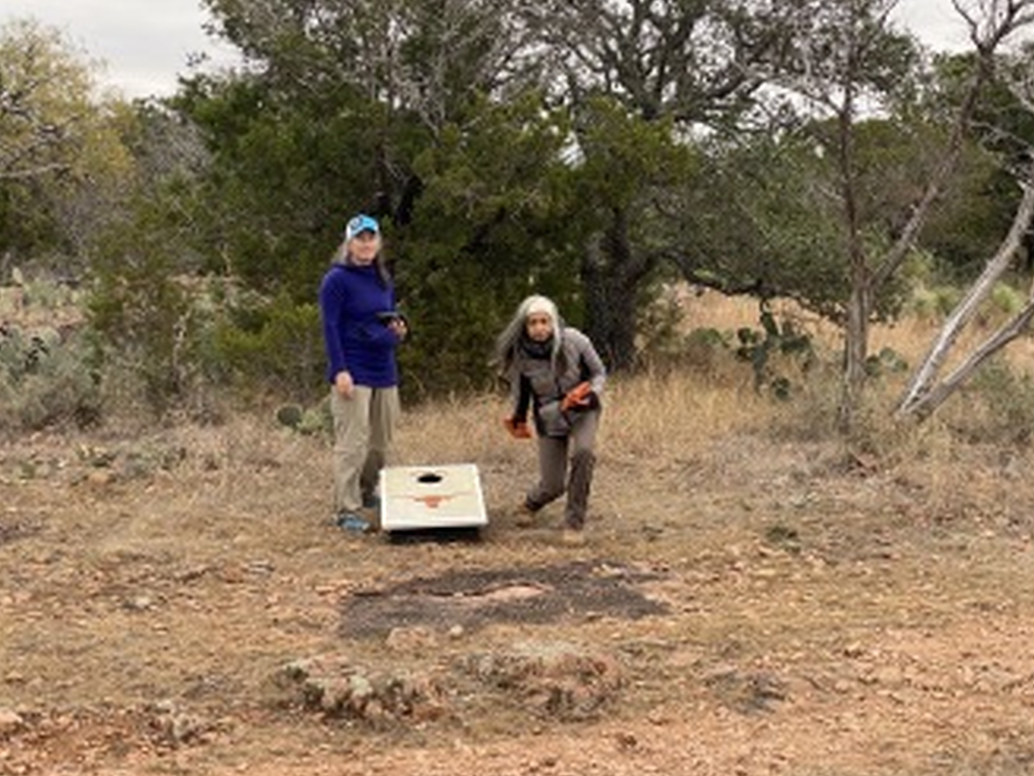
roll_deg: -2.1
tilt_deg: -1.5
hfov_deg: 33.2
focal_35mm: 58
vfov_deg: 25.2
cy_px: 379
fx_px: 1732
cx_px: 498
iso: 40
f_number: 2
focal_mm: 6
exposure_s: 1/121
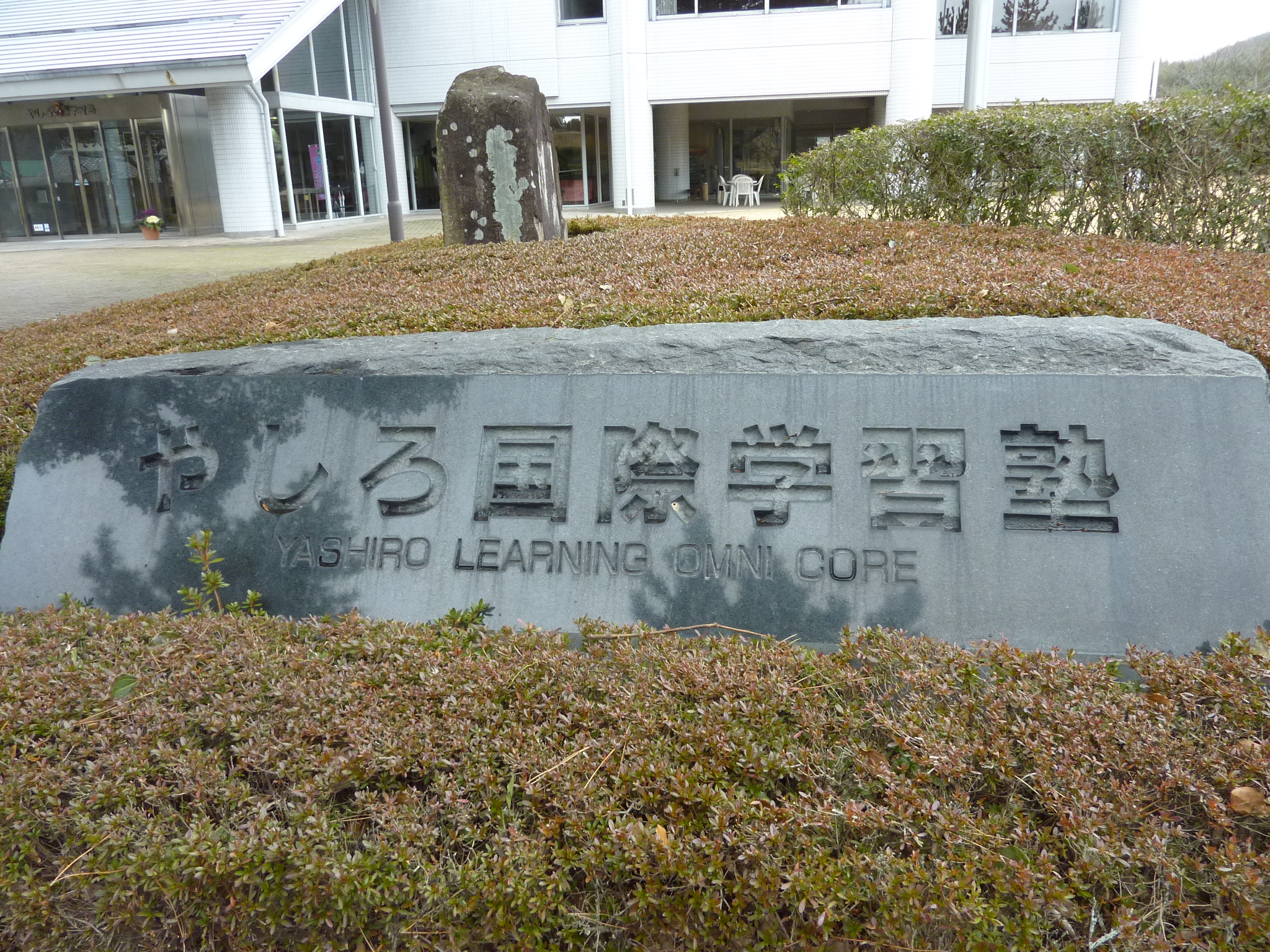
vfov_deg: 54.9
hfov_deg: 69.4
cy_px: 476
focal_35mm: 25
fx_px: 917
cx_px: 635
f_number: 3.3
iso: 160
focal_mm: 4.1
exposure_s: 1/80
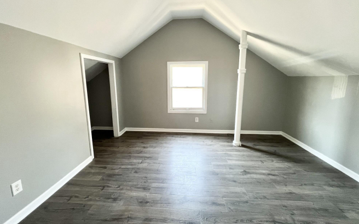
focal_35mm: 14
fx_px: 137
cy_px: 103
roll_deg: +0.7
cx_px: 178
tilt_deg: -9.5
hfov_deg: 105.3
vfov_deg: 78.5
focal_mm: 1.57
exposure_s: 1/60
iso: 200
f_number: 1.8
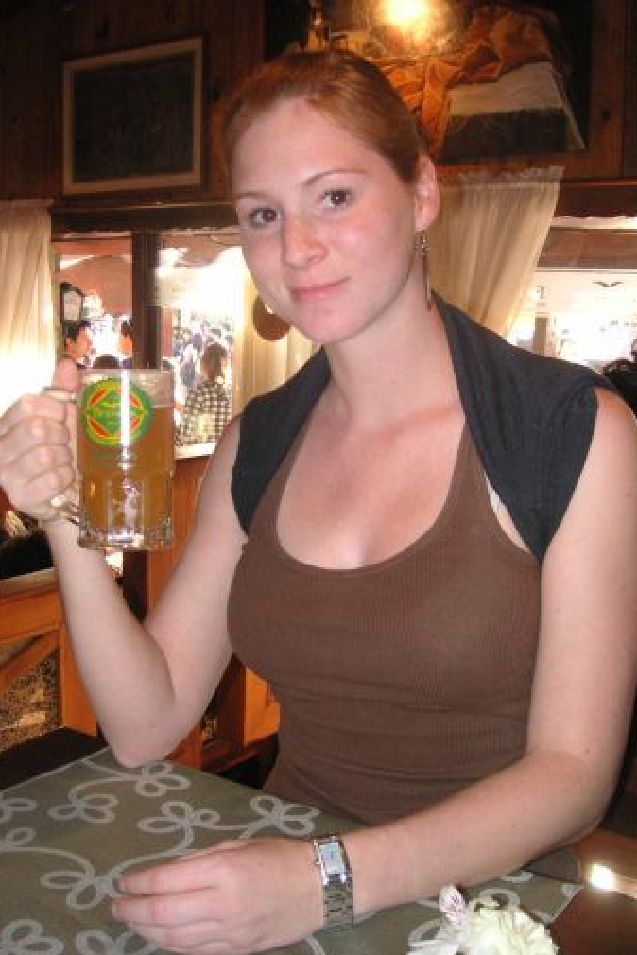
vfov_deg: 49.5
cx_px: 338
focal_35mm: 39
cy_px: 480
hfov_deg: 34.2
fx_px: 1034
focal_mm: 6.1
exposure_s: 1/45
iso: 160
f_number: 2.8
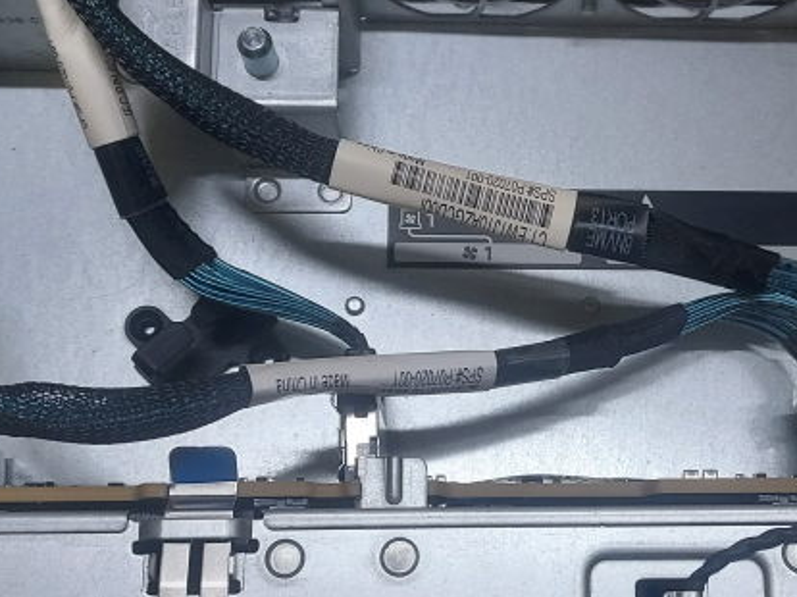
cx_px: 593
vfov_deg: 25.2
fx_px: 1335
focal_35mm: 58
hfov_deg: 32.6
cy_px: 333
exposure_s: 1/60
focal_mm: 4.6
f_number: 1.8
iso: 80
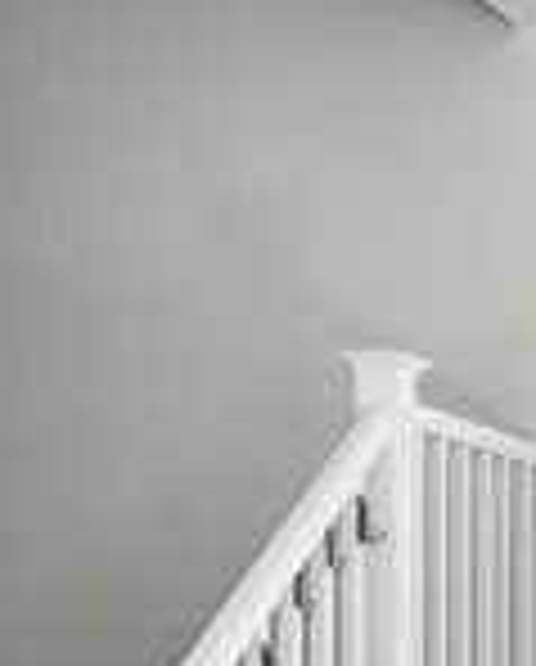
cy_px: 734
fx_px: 2175
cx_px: 1405
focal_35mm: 110
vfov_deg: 16.9
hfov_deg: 11.1
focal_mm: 17
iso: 400
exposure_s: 1/800
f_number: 8
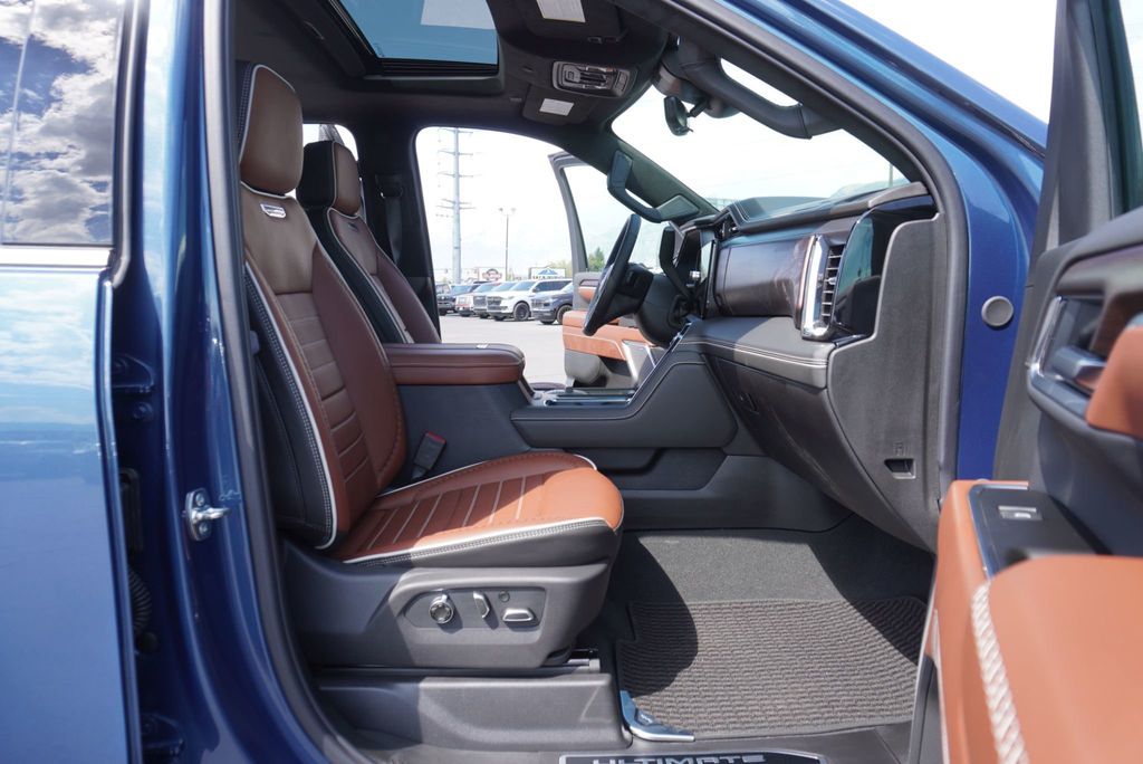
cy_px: 382
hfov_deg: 73.7
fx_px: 762
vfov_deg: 53.2
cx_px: 572
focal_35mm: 24
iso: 100
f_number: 5
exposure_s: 1/100
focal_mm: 16
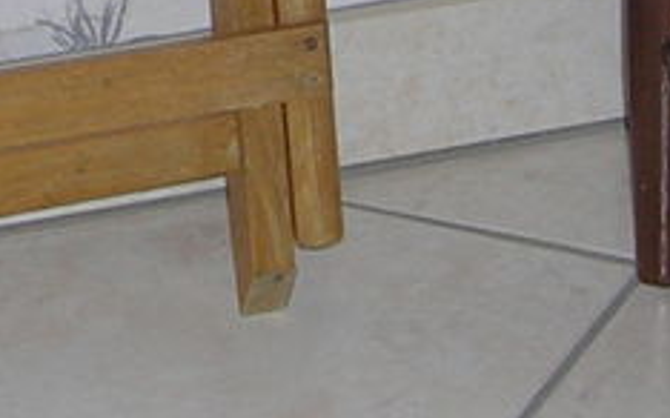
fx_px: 4052
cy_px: -200
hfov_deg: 9.4
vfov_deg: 5.8
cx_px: 421
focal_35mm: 222
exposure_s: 1/60.1
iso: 50
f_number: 3.1
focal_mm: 7.5
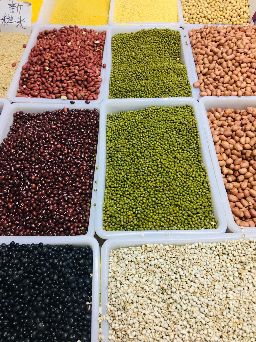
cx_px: 128
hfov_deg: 48.2
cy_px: 171
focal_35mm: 29
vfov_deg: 61.7
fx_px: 286
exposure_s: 1/17
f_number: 2.2
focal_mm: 4.15
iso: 40
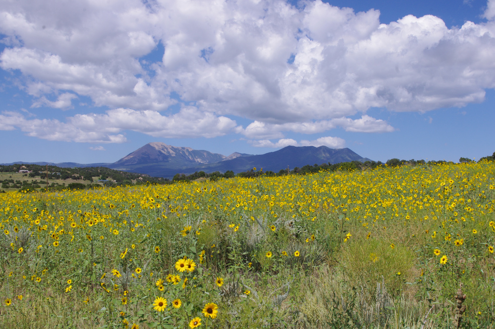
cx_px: 248
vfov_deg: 31.8
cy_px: 164
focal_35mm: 42
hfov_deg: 46.4
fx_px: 577
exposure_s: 1/200
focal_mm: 28.13
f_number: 14
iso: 200
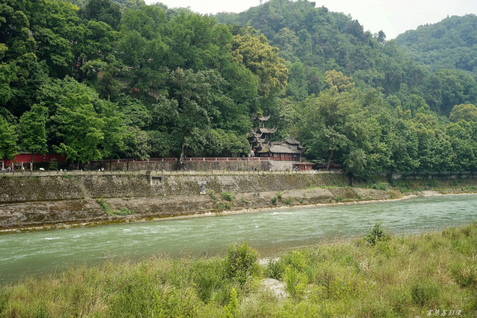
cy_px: 159
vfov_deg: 27.0
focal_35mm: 50
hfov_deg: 39.6
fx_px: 662
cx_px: 238
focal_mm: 50
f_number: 5
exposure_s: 1/320
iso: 100
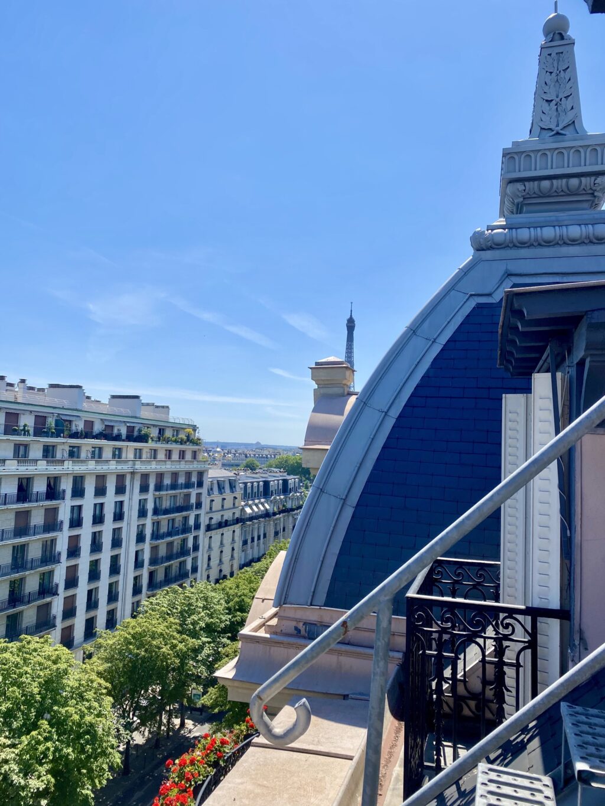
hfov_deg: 53.1
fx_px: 606
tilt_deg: +6.3
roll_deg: -1.9
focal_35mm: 26
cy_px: 403
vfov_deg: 67.3
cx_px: 302
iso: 32
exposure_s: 1/3497
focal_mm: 4.25
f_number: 1.8
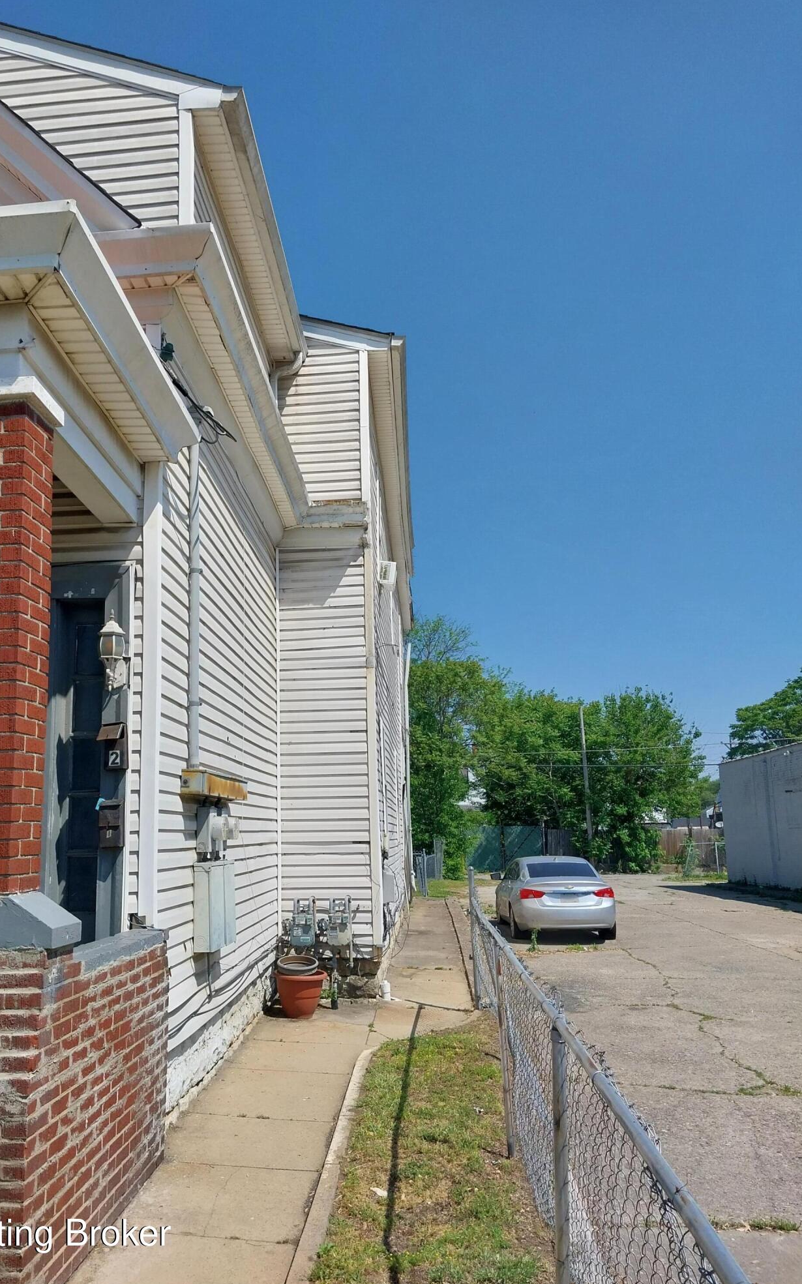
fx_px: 980
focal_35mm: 28
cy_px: 640
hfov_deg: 44.3
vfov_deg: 66.5
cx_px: 316
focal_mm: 4
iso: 20
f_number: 1.8
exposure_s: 1/1328
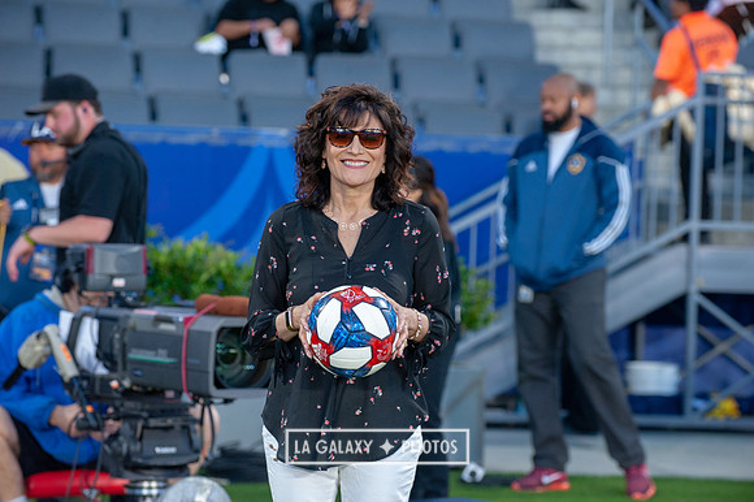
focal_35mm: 170
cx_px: 377
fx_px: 3558
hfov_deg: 12.1
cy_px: 251
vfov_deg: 8.1
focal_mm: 170
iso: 1600
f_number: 5.6
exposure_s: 1/125
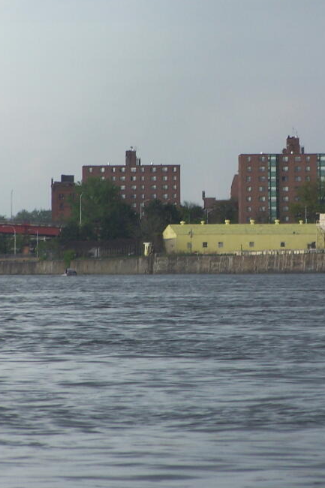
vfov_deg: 5.3
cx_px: 244
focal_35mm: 390
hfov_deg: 3.5
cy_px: 206
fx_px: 5284
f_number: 3.3
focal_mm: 39.5
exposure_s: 1/250
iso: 80
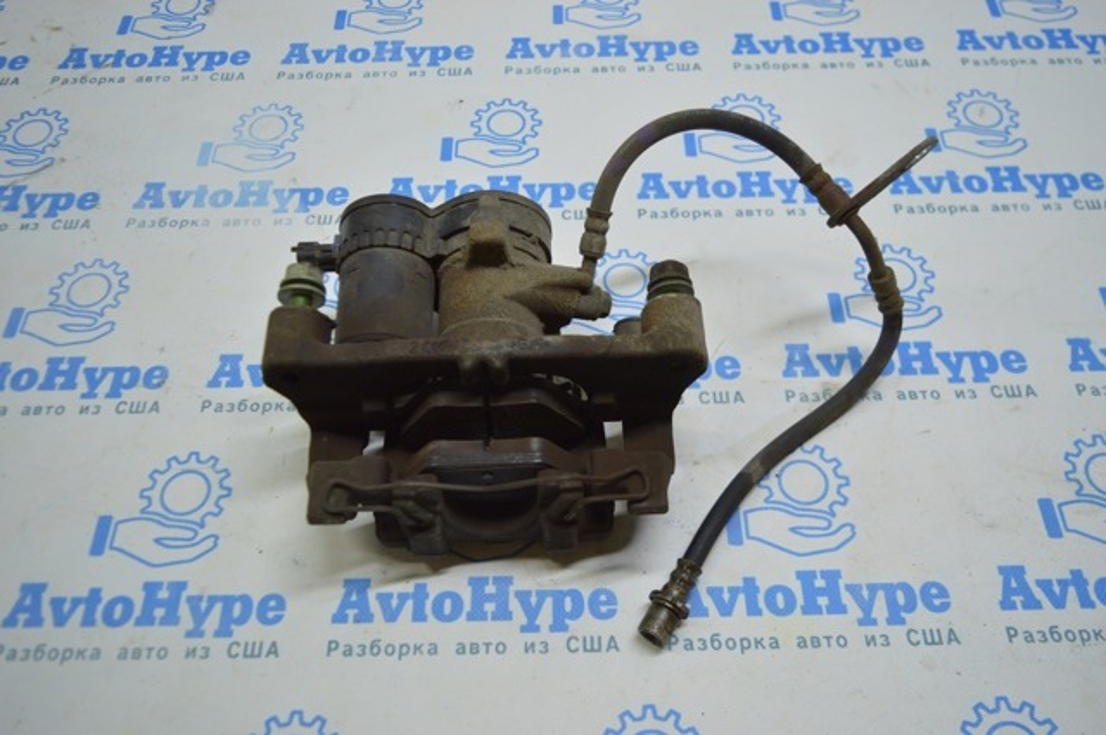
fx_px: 920
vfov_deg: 43.5
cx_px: 553
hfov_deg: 62.0
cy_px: 368
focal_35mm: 30
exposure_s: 1/100
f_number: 3.5
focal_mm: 20
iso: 400
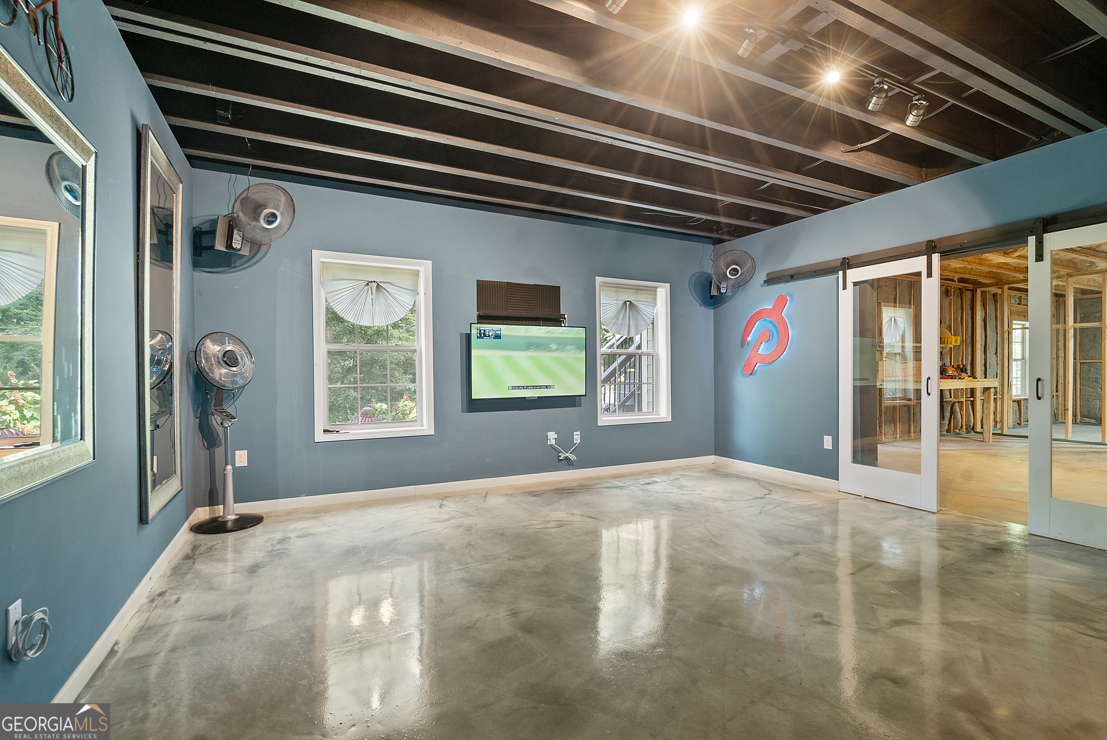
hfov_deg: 96.7
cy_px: 370
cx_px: 554
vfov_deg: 73.8
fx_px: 492
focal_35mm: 16
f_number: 8
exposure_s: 1/3
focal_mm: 16
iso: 250
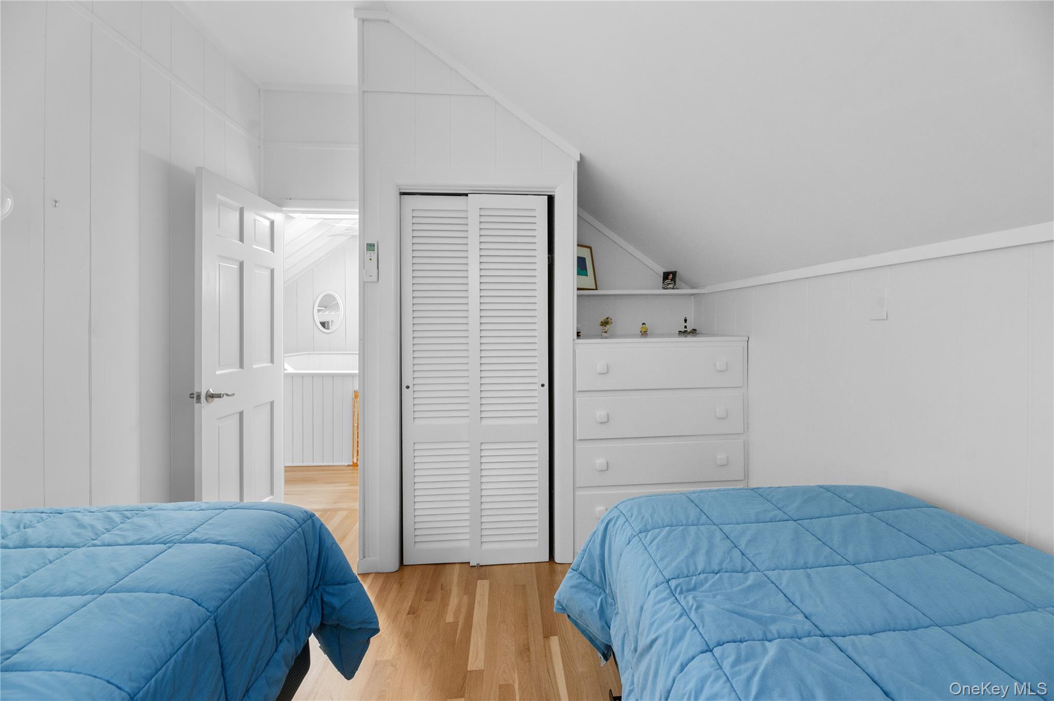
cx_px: 527
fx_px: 410
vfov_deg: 81.1
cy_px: 350
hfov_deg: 104.3
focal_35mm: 14
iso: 1000
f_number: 7.1
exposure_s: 1/30
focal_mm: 14
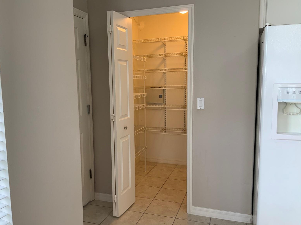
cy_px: 113
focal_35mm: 30
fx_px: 261
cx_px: 146
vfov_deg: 46.8
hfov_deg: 60.0
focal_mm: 3
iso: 50
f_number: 1.8
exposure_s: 1/60
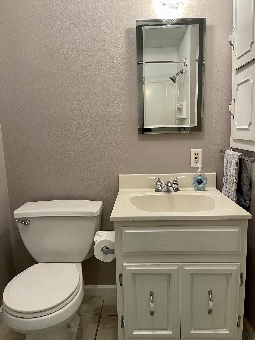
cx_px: 128
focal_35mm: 25
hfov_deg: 54.9
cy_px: 170
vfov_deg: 69.4
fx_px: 246
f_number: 1.6
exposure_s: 1/60
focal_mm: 5.1
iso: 200
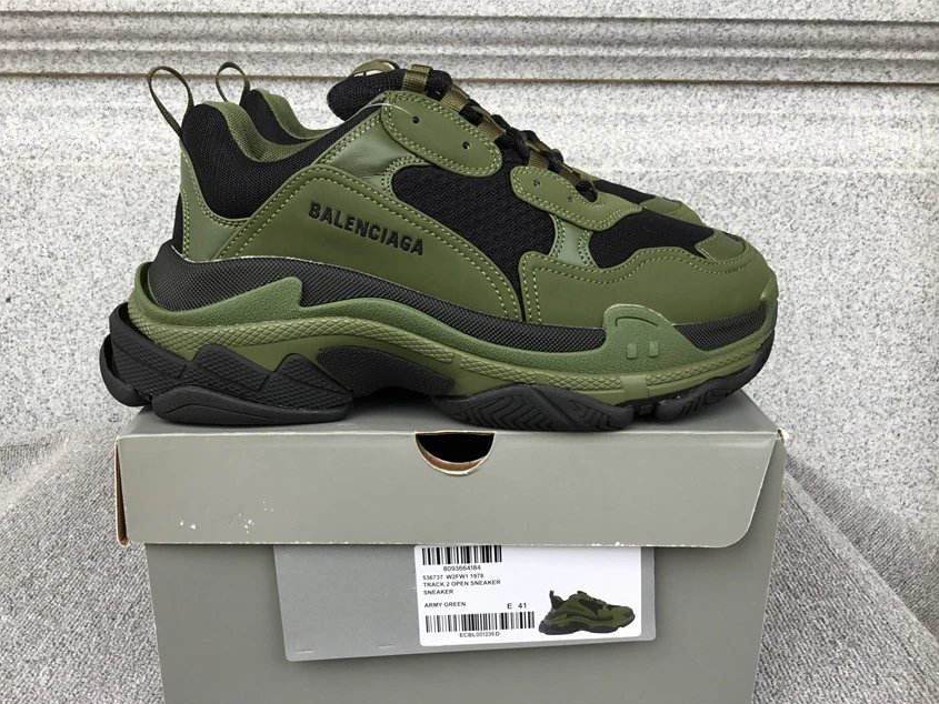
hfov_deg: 55.3
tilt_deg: -17.6
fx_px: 895
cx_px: 444
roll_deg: +0.0
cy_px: 373
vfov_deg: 42.9
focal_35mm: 33
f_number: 2.4
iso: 25
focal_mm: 3.3
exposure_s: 1/115
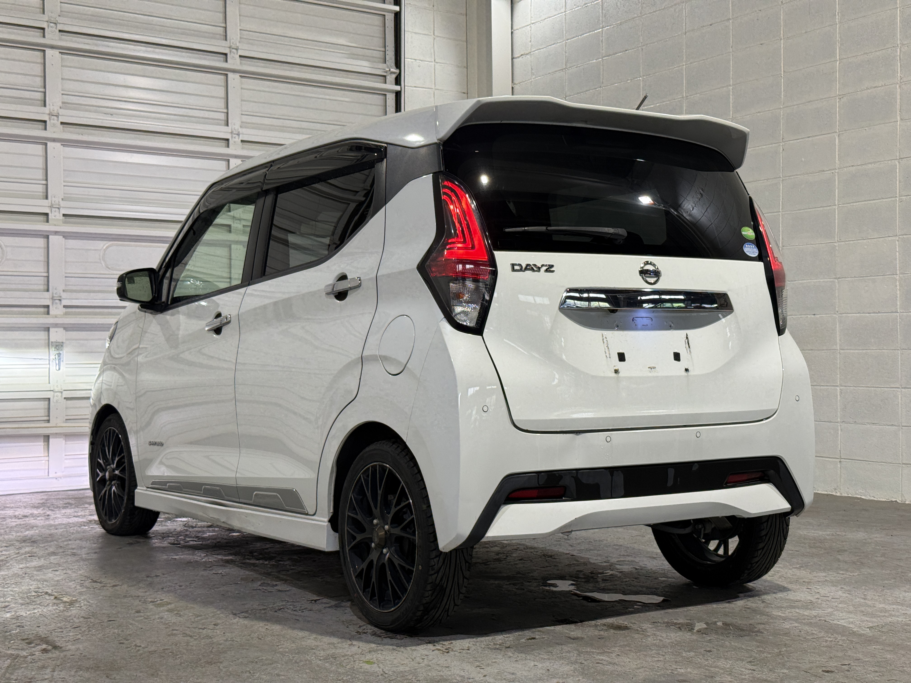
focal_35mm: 48
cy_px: 342
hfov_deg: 39.7
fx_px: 1263
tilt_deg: +0.9
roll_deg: +0.3
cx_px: 456
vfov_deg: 30.3
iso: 64
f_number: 1.78
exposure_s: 1/60
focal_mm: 6.76
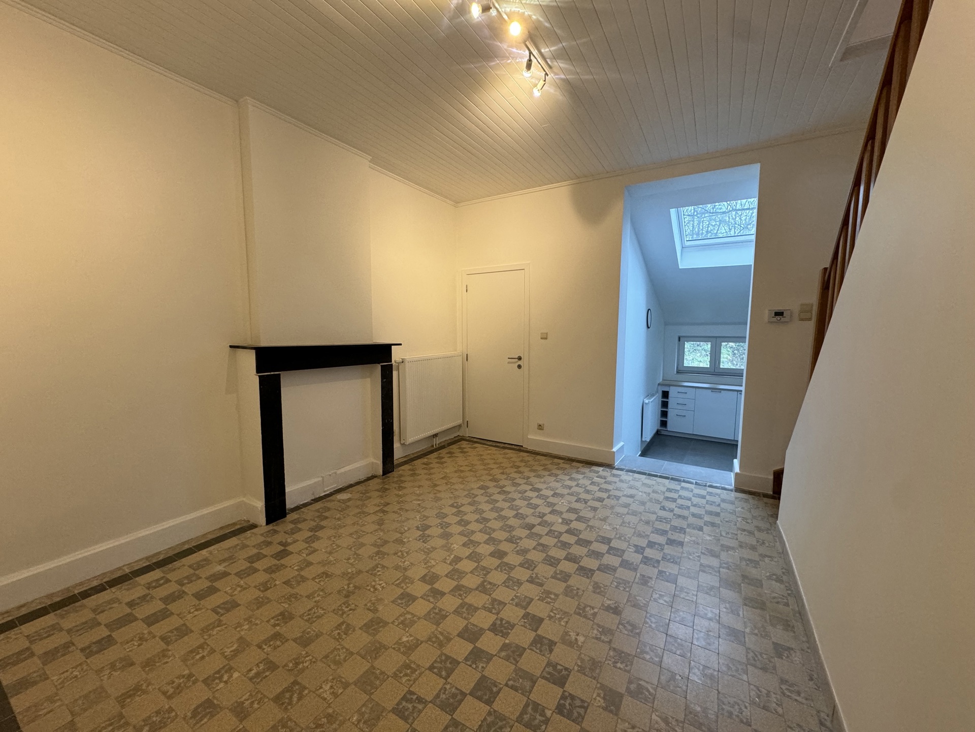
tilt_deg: -7.9
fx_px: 394
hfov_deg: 102.1
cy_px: 366
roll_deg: +0.2
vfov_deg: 85.7
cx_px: 488
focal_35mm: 14
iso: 250
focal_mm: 2.22
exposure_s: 1/99
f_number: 2.2
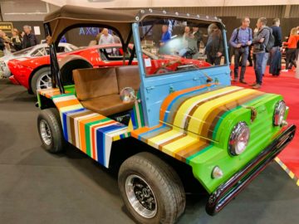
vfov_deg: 53.1
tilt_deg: -15.5
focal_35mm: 26
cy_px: 112
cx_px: 150
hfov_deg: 67.3
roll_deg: +0.3
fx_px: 225
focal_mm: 4.25
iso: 250
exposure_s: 1/50
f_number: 1.8
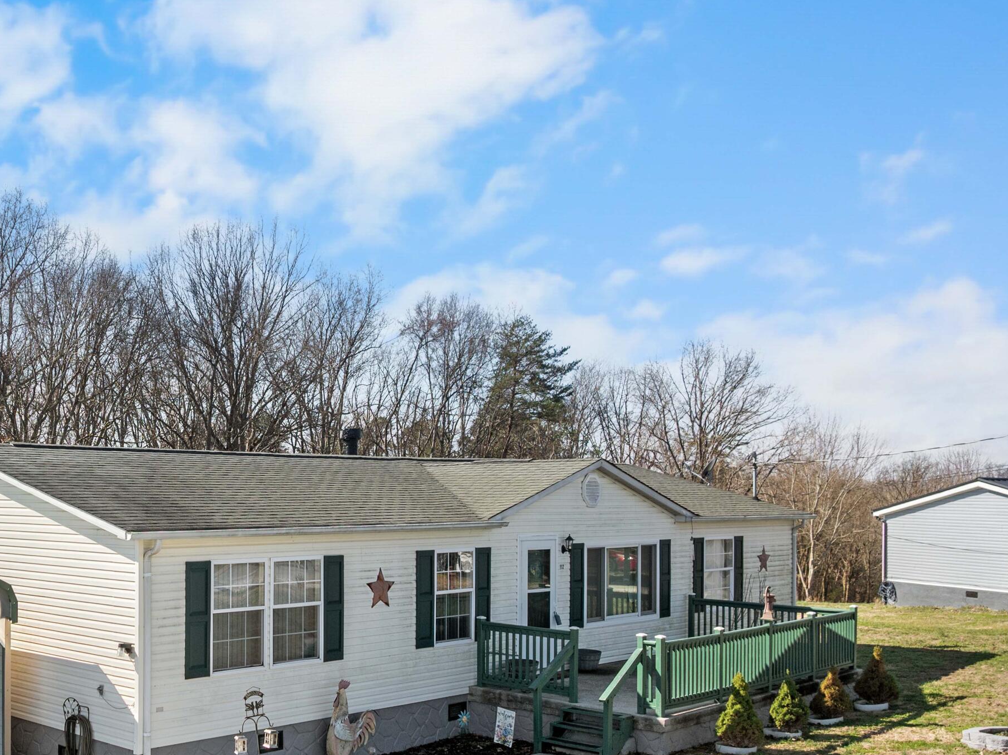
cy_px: 520
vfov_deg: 35.5
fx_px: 1164
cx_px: 211
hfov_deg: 44.7
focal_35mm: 40
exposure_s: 1/1000
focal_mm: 12.29
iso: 100
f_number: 2.8
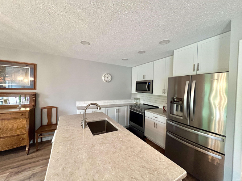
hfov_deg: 106.2
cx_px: 121
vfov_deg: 89.9
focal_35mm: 13
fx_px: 91
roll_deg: -1.3
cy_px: 90
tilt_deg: -0.8
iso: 640
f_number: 1.8
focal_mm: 1.57
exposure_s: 1/60
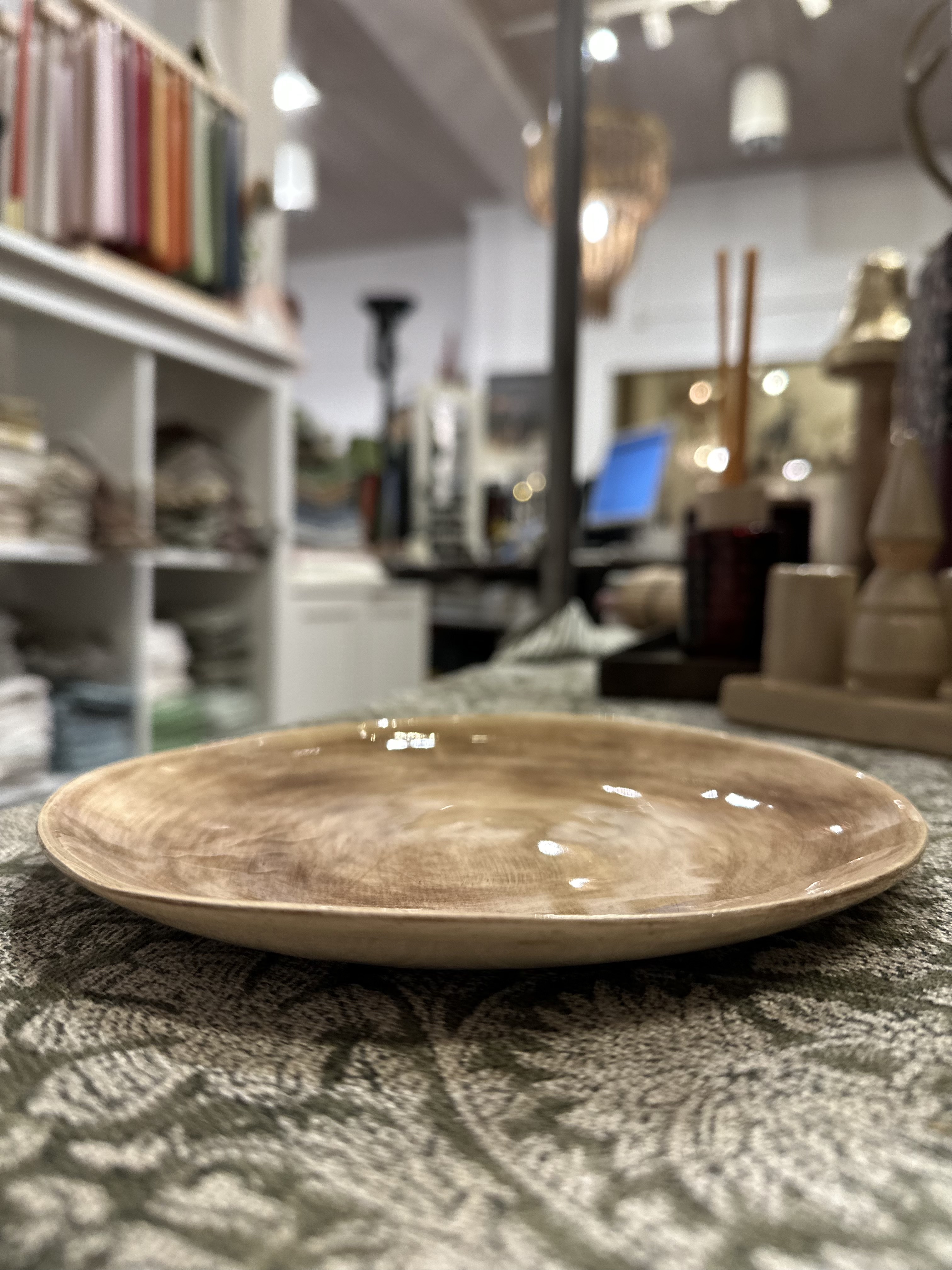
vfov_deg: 71.6
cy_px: 635
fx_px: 880
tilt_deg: -3.2
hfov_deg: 56.8
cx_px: 476
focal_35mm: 24
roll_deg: -1.1
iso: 160
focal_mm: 6.86
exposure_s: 1/50
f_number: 1.78
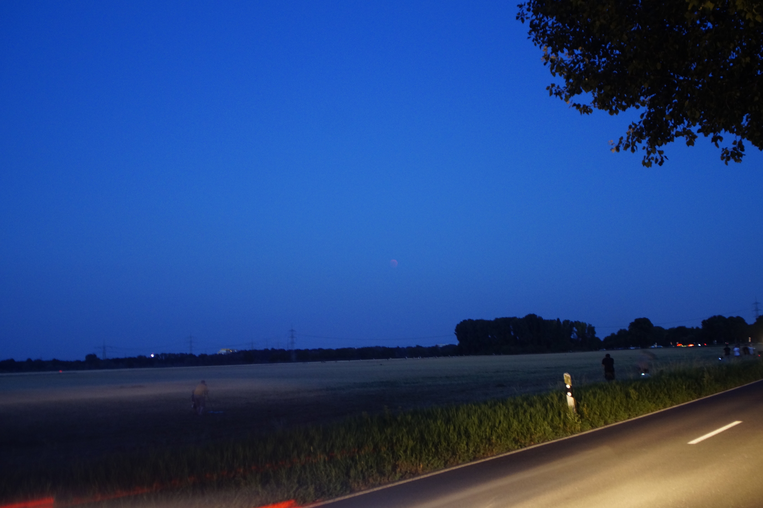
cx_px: 382
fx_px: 890
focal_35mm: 42
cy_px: 254
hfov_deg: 46.4
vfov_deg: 31.9
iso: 800
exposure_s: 1/1.25
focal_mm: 28
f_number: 4
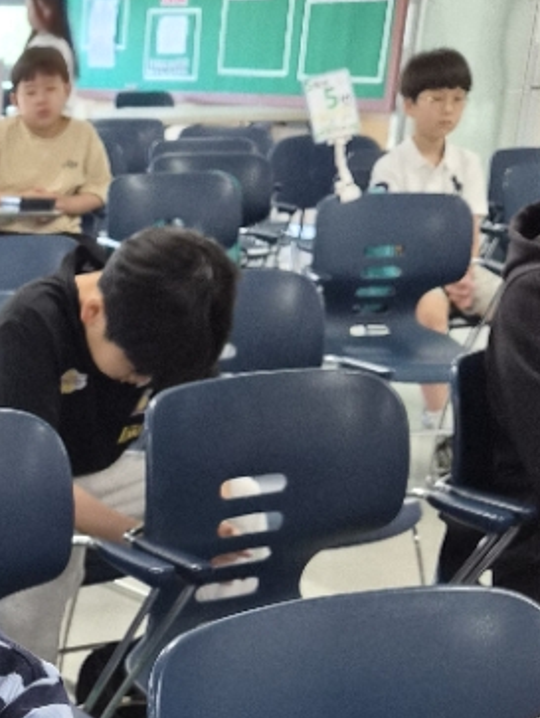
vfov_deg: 22.5
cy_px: 829
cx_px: -222
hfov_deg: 16.9
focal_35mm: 81
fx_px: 1682
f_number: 1.8
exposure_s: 1/120
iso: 200
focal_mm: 5.4
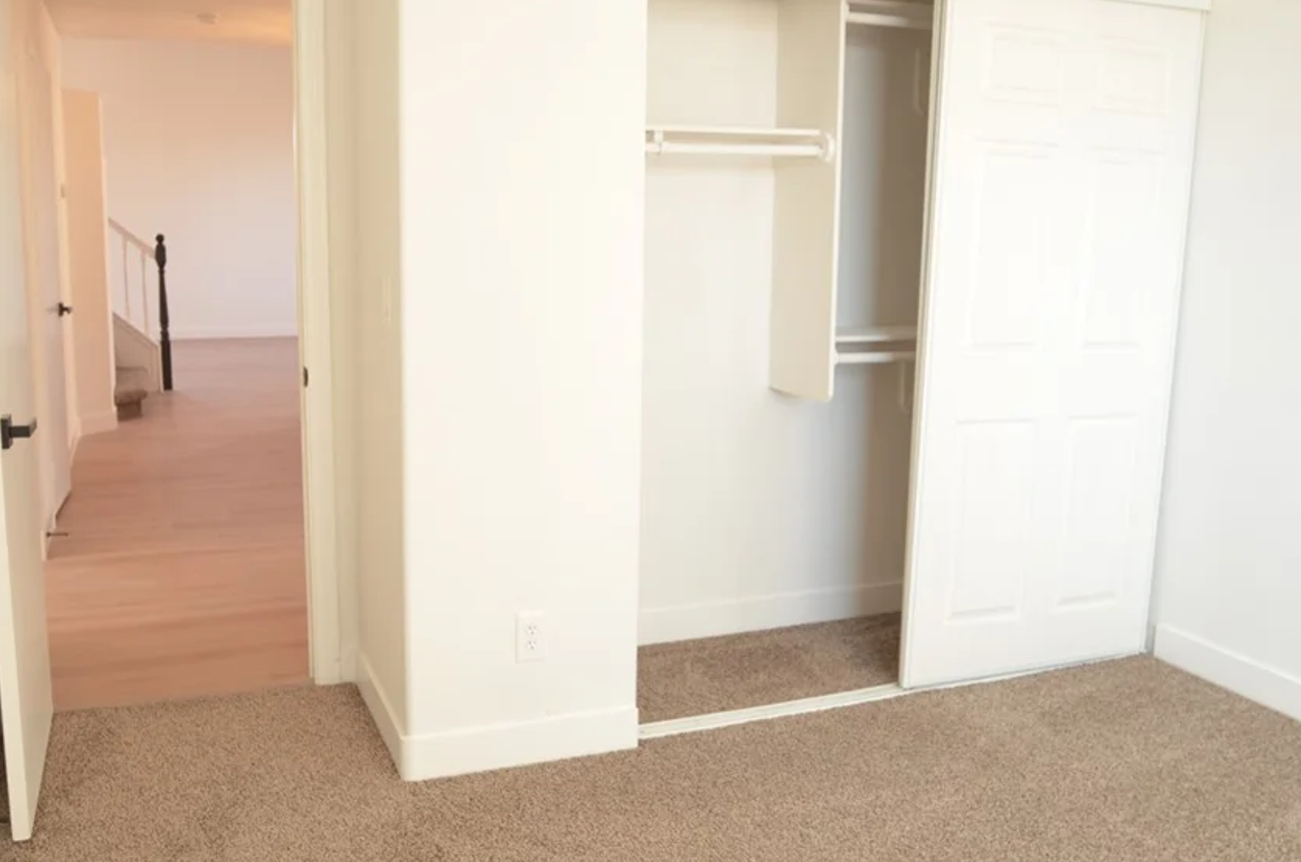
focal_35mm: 33
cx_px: 635
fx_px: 1190
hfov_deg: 57.3
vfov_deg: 39.8
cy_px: 395
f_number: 3.5
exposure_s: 1/30
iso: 200
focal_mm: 18
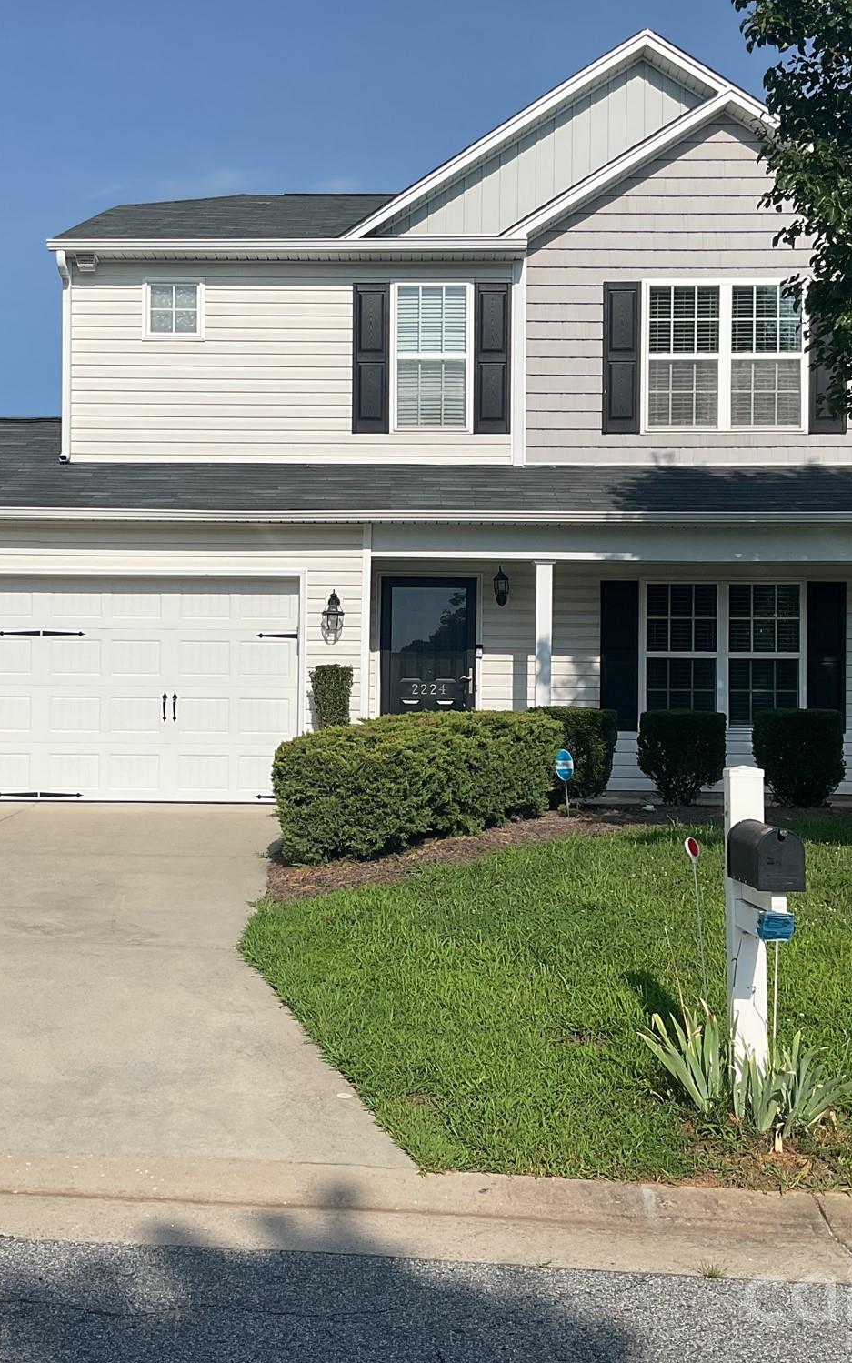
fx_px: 1560
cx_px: 360
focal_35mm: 42
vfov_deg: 47.2
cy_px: 668
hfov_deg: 30.5
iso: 16
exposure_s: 1/3788
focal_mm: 3
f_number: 1.8
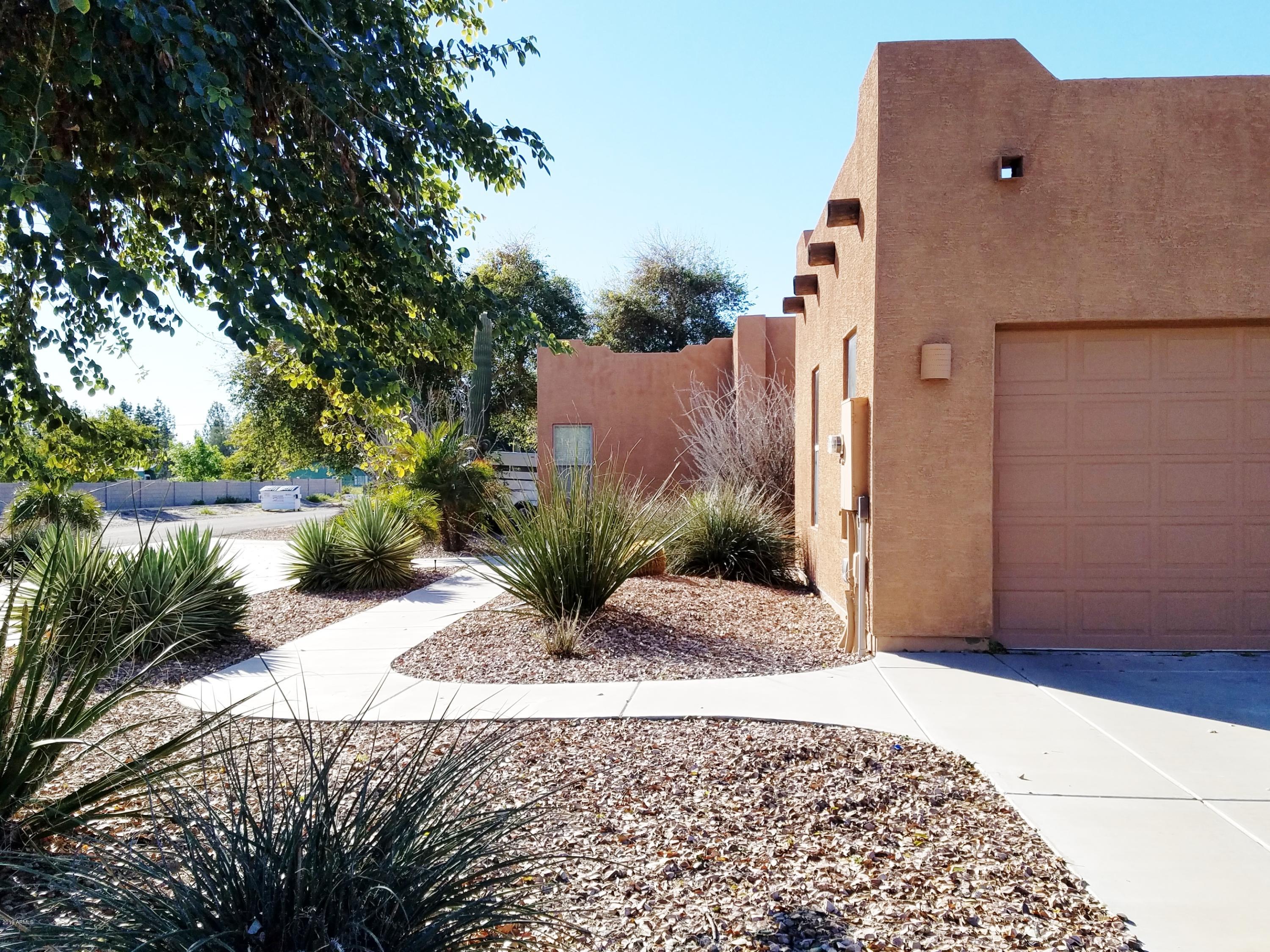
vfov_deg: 53.1
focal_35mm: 26
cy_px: 476
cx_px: 635
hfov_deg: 67.3
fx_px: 954
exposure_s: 1/1928
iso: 50
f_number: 1.7
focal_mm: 4.2
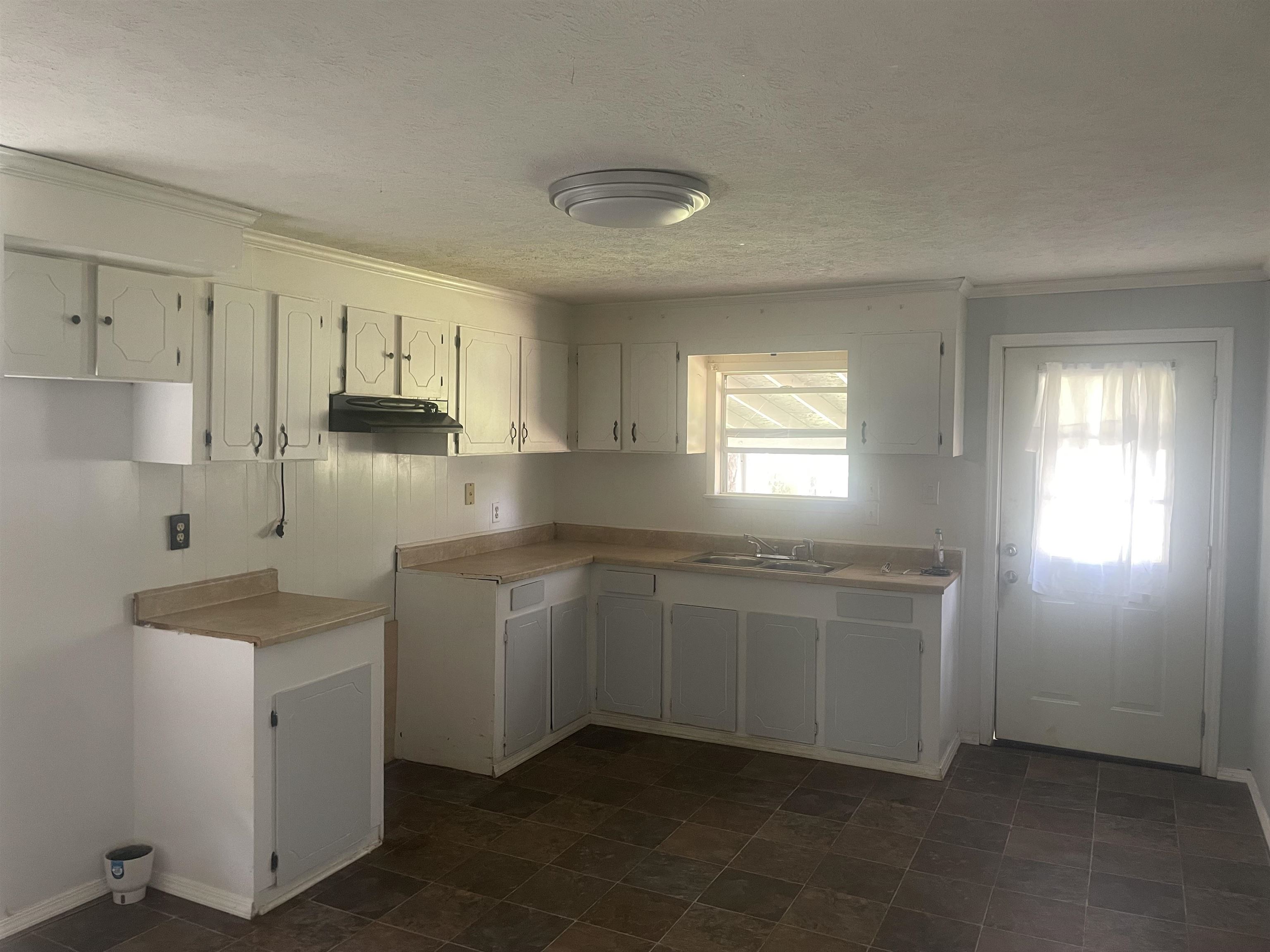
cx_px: 635
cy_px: 476
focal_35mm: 26
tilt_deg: -0.6
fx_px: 954
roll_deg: -0.7
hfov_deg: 67.3
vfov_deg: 53.1
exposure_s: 1/60
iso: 250
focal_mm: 4.2
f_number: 1.6
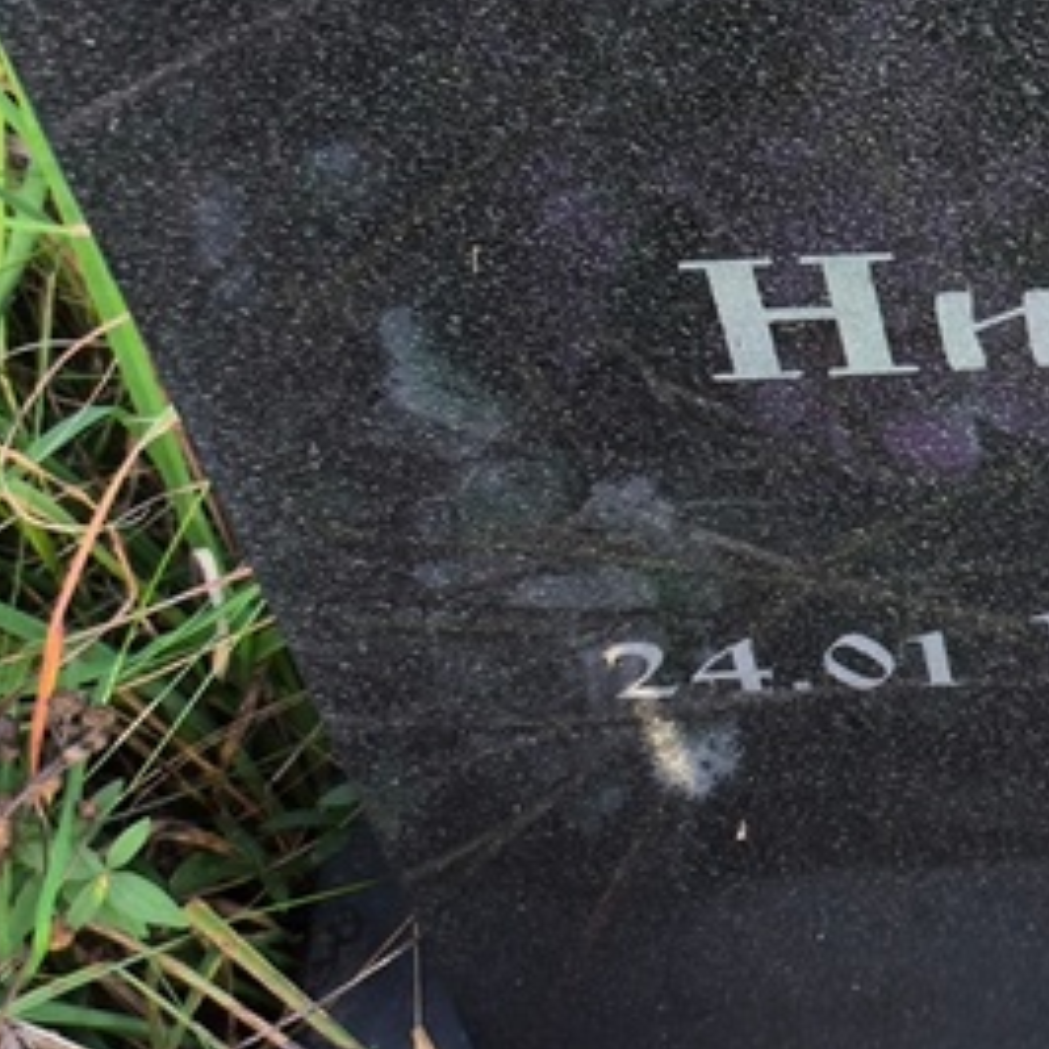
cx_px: 1512
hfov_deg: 12.5
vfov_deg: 13.1
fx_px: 4560
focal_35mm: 133
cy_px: 225
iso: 50
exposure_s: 1/100
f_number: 1.7
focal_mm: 4.71
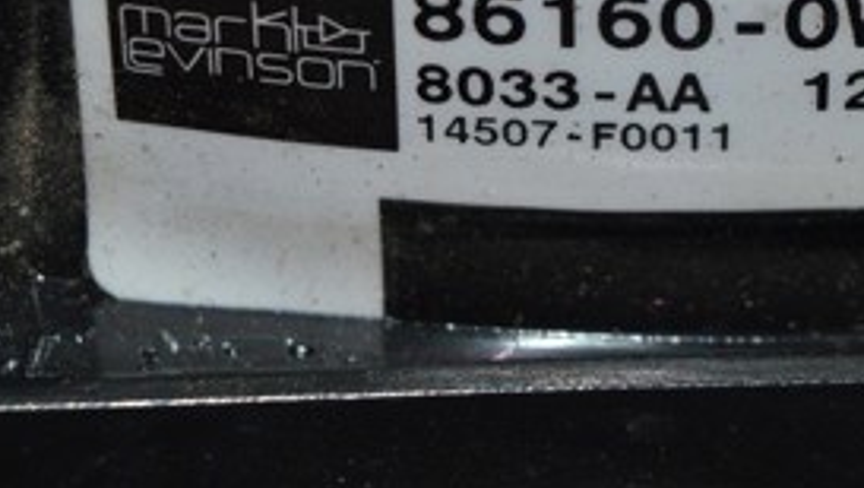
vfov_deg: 6.0
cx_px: 728
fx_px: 4636
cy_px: -46
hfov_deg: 10.6
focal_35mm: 202
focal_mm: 55
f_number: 8
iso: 100
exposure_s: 1/60
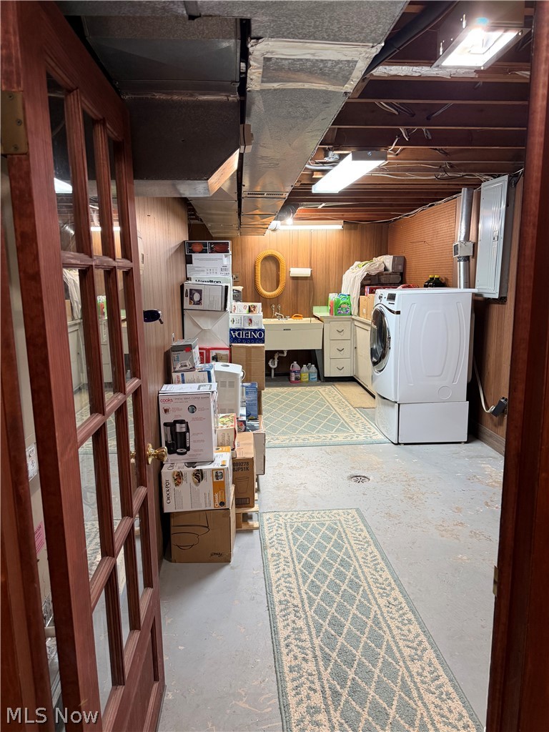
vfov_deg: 71.6
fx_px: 508
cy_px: 366
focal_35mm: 24
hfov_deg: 56.8
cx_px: 274
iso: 250
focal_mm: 6.76
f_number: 1.78
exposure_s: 1/60
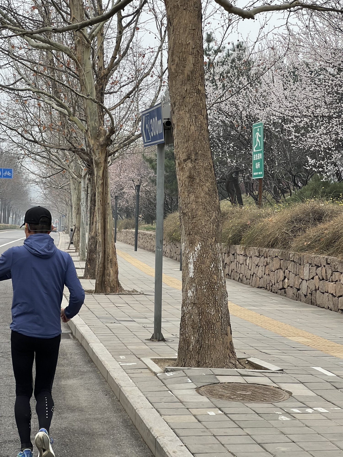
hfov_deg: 19.1
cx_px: 172
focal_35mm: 77
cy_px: 228
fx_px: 1017
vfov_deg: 25.3
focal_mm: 9
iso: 32
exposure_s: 1/171
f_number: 2.8
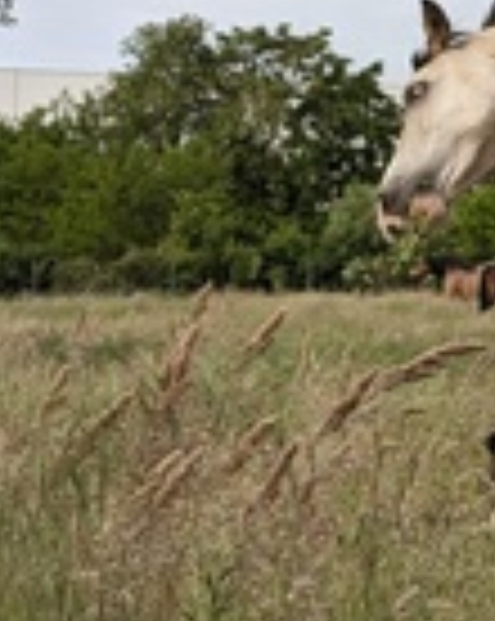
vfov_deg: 13.9
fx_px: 2551
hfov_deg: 10.6
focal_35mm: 139
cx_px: 792
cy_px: 268
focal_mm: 6.9
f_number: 1.68
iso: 22
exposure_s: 1/540
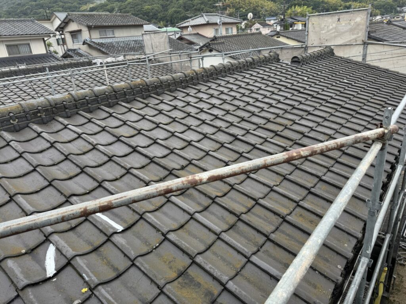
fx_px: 281
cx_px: 203
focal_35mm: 24
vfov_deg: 56.8
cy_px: 152
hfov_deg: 71.6
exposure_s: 1/495
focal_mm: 6.76
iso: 80
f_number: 1.78
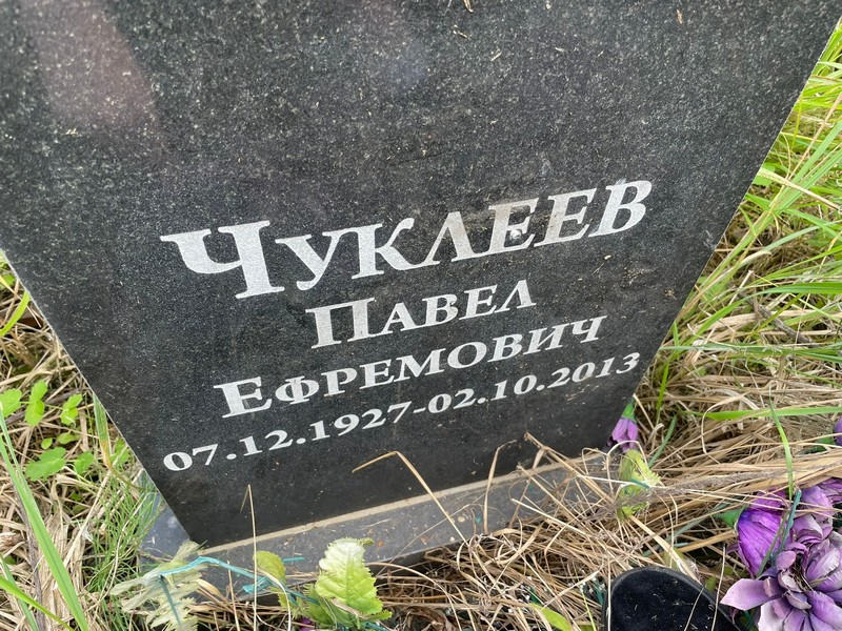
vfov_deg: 53.1
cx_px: 421
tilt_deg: -50.2
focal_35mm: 26
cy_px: 316
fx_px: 632
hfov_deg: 67.3
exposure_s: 1/147
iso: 32
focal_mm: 4.2
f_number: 1.6
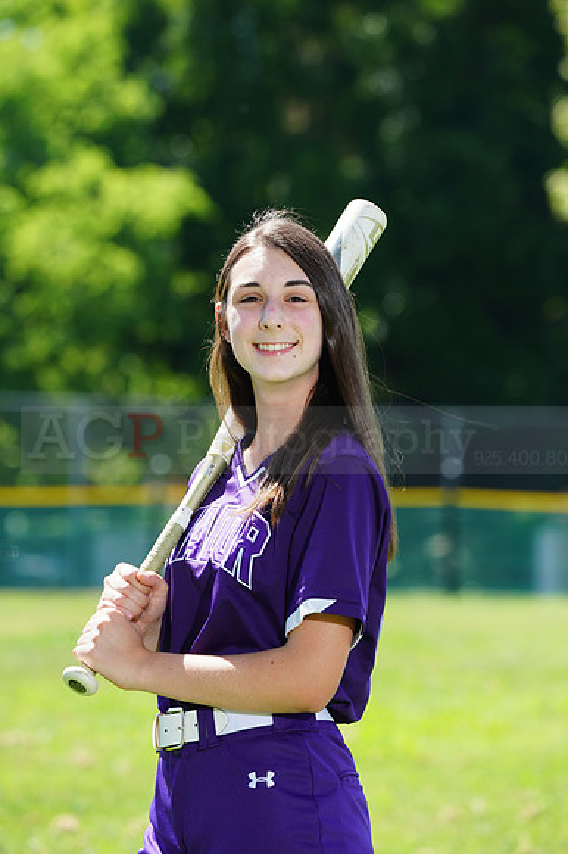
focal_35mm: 300
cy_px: 427
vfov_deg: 6.9
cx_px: 284
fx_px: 7108
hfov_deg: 4.6
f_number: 10
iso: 200
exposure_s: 1/160
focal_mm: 300
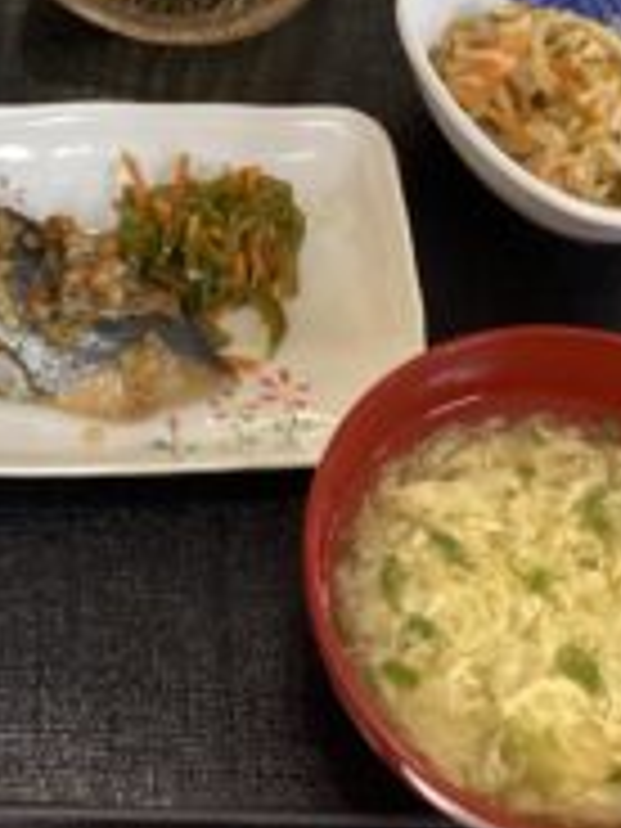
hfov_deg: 22.8
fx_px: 1507
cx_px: 79
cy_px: 308
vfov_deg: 30.6
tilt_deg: -58.3
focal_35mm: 63
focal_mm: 3.3
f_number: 2.4
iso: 320
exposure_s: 1/60
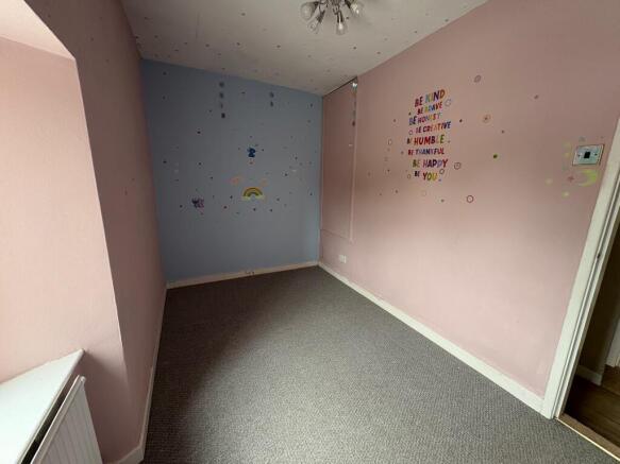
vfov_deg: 85.7
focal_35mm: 14
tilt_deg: -12.6
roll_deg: -0.8
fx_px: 251
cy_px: 232
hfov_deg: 102.1
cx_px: 310
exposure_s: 1/93
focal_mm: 2.22
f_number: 2.2
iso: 250
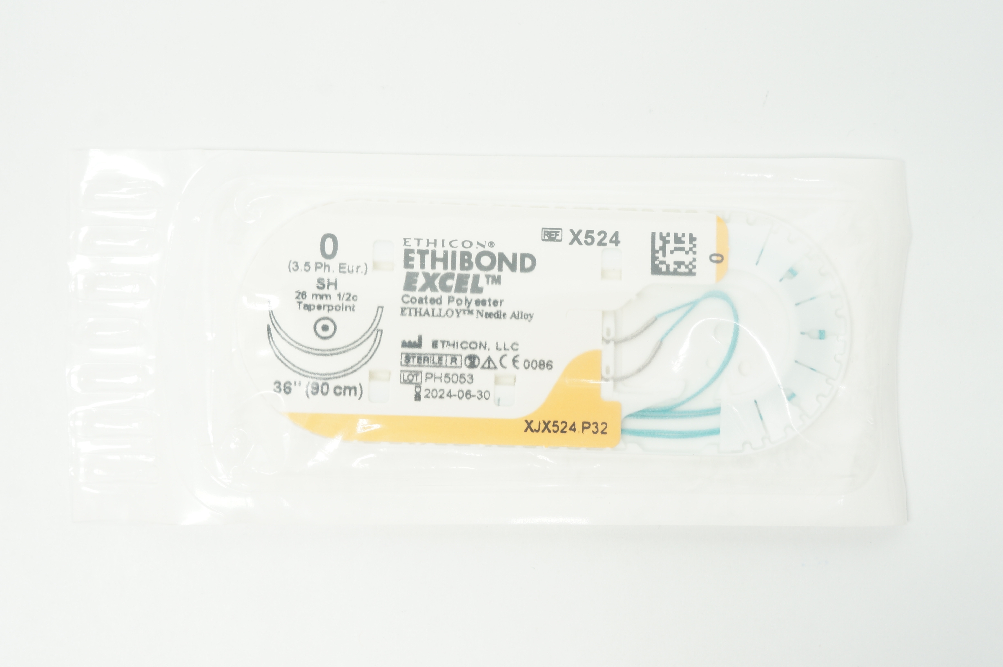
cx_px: 502
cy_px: 334
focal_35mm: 51
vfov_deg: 26.4
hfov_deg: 38.9
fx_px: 1419
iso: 400
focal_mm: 34
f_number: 9
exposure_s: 1/15
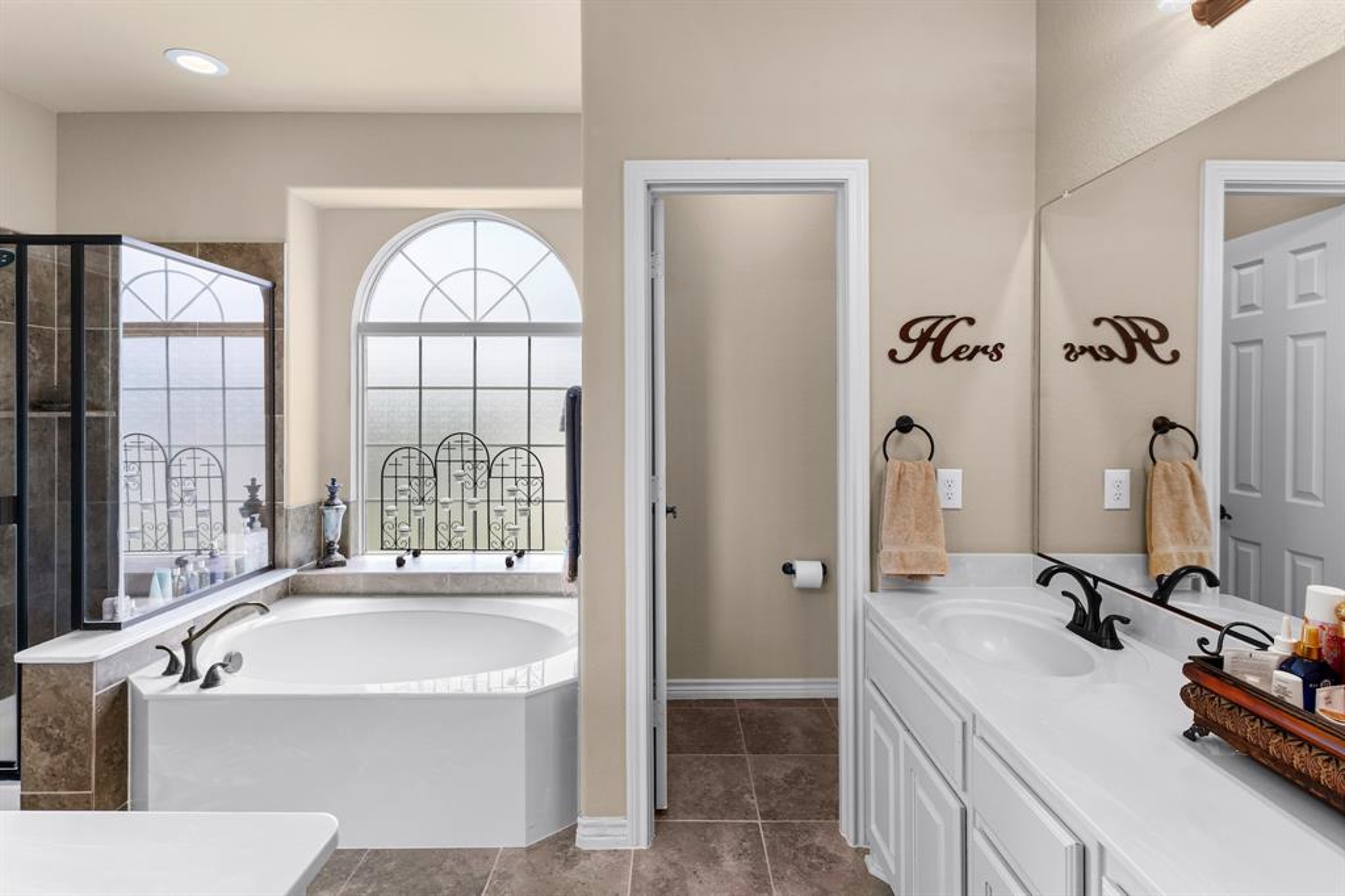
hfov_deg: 93.3
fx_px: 635
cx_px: 672
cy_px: 448
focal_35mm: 17
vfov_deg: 70.4
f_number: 9
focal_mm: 17
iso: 1250
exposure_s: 1/13
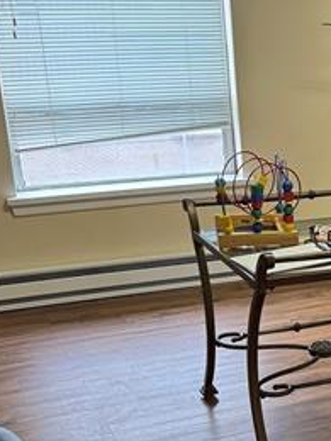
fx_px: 905
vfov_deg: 27.1
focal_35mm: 71
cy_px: 324
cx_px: 452
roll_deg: +0.4
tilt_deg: -20.1
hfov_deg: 18.9
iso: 200
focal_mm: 6.76
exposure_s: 1/60
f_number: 1.78
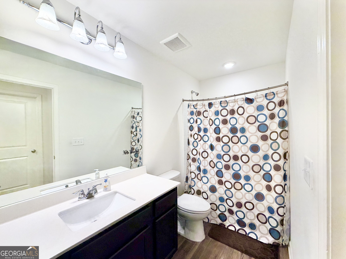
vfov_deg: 85.7
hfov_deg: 102.1
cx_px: 173
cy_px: 130
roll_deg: +0.4
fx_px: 140
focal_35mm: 14
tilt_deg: +0.0
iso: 125
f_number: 2.2
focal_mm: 2.22
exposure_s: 1/120
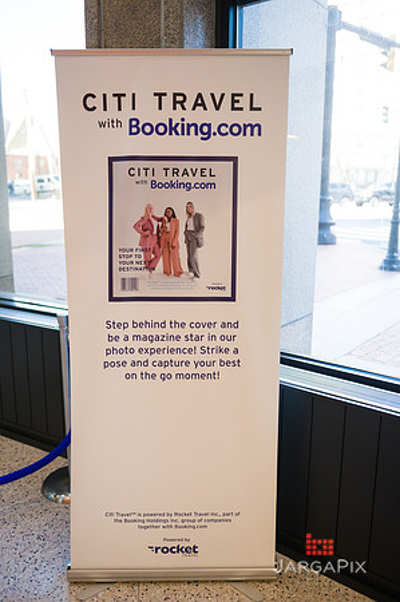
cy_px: 301
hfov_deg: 42.2
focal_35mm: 31
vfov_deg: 60.3
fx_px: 518
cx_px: 200
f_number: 3.2
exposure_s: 1/500
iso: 1600
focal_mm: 31
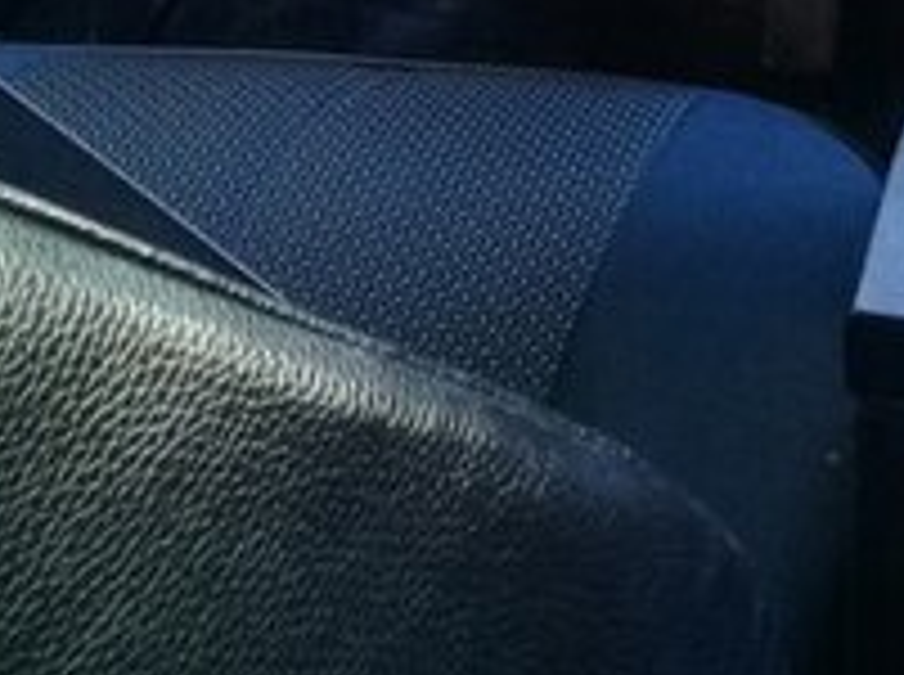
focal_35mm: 102
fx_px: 2659
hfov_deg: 18.8
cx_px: 877
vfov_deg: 13.5
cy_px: -371
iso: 160
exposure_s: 1/33
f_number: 2.2
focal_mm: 3.3
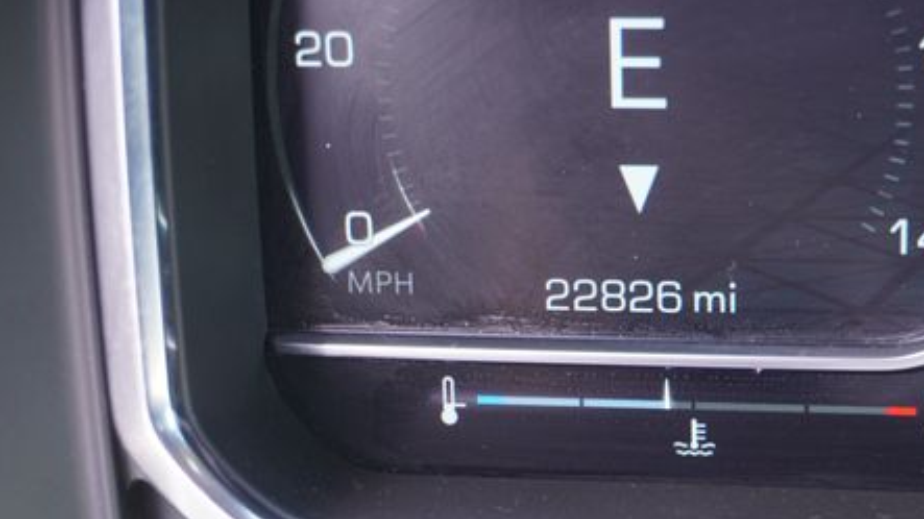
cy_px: 402
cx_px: 649
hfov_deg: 21.7
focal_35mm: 98
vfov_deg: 12.3
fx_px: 2395
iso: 640
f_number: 5.6
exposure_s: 1/80
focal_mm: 43
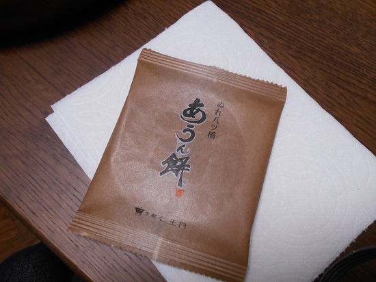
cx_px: 188
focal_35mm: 30
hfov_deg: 60.0
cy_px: 141
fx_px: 326
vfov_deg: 46.8
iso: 220
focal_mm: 5.1
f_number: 3.4
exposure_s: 1/30
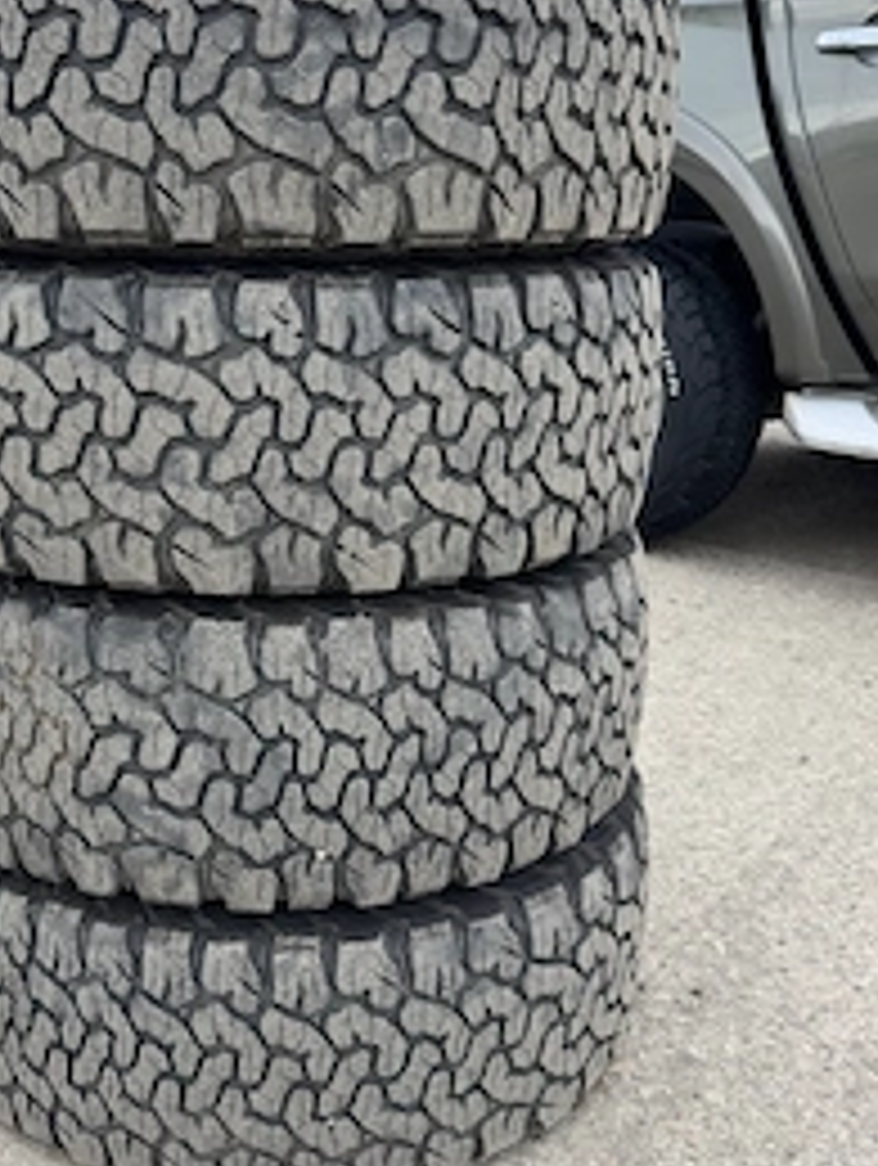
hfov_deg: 38.2
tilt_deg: -12.1
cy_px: 500
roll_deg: -0.5
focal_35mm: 37
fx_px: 1248
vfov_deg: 49.9
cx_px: 275
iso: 80
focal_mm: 6.76
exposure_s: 1/183
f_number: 1.78
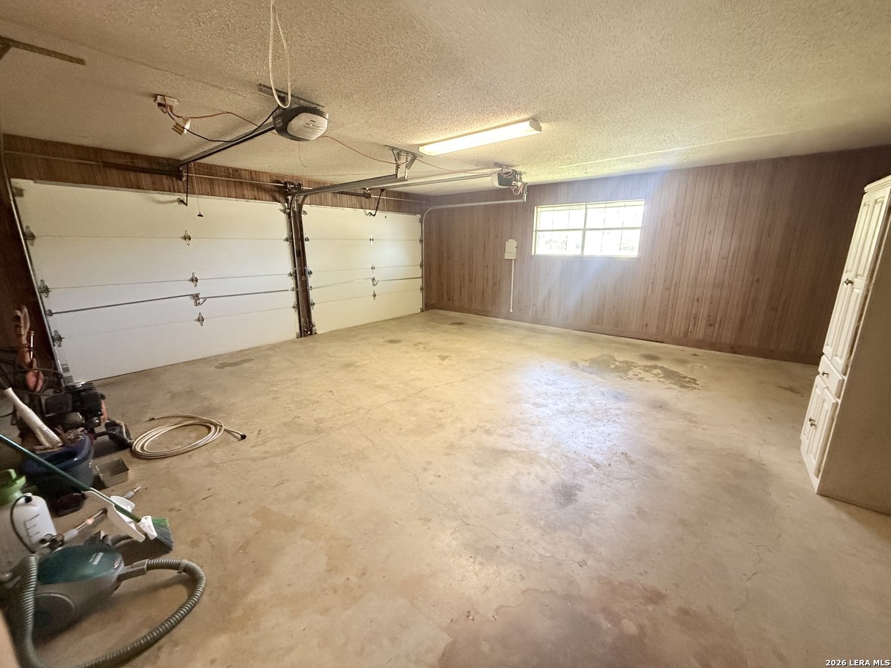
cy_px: 334
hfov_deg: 102.1
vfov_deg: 85.7
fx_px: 360
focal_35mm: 14
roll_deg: +0.4
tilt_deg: -13.8
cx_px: 446
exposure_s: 1/60
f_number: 2.2
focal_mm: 2.22
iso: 800
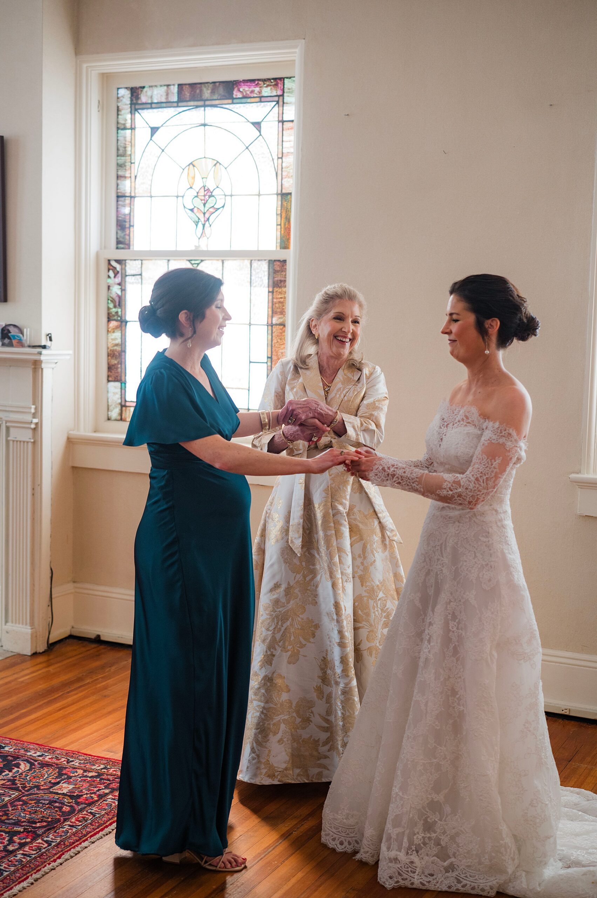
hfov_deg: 27.0
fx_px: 1246
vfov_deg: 39.6
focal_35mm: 50
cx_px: 298
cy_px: 449
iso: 640
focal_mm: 50
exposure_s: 1/250
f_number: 2.8
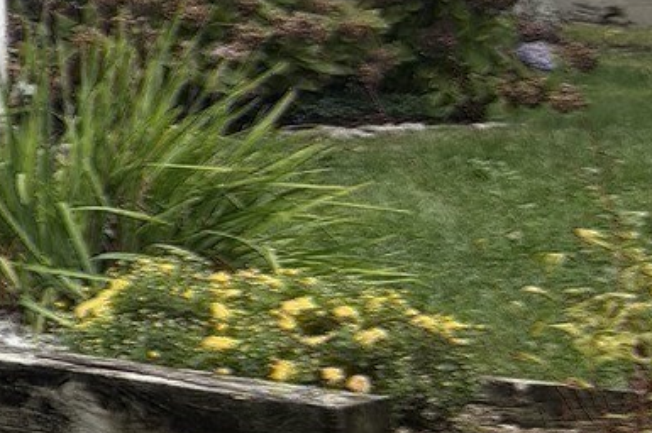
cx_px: -1025
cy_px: -276
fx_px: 2606
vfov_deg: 9.2
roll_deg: -0.4
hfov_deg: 11.3
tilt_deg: +7.6
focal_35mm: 144
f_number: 1.6
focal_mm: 5.96
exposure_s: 1/1196
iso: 50
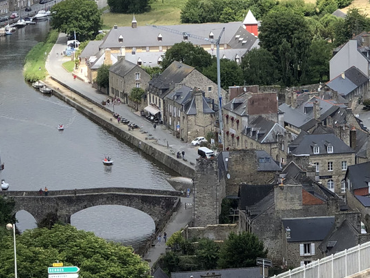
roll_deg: +2.4
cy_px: -45
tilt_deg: -3.2
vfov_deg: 9.5
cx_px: 155
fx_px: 1646
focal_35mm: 154
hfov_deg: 12.8
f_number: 2.4
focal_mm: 6
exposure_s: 1/810
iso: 16
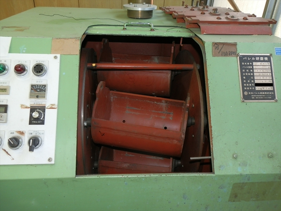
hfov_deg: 63.4
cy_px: 106
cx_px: 140
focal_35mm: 28
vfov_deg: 49.7
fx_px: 227
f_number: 3.1
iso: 100
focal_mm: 5
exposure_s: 1/30
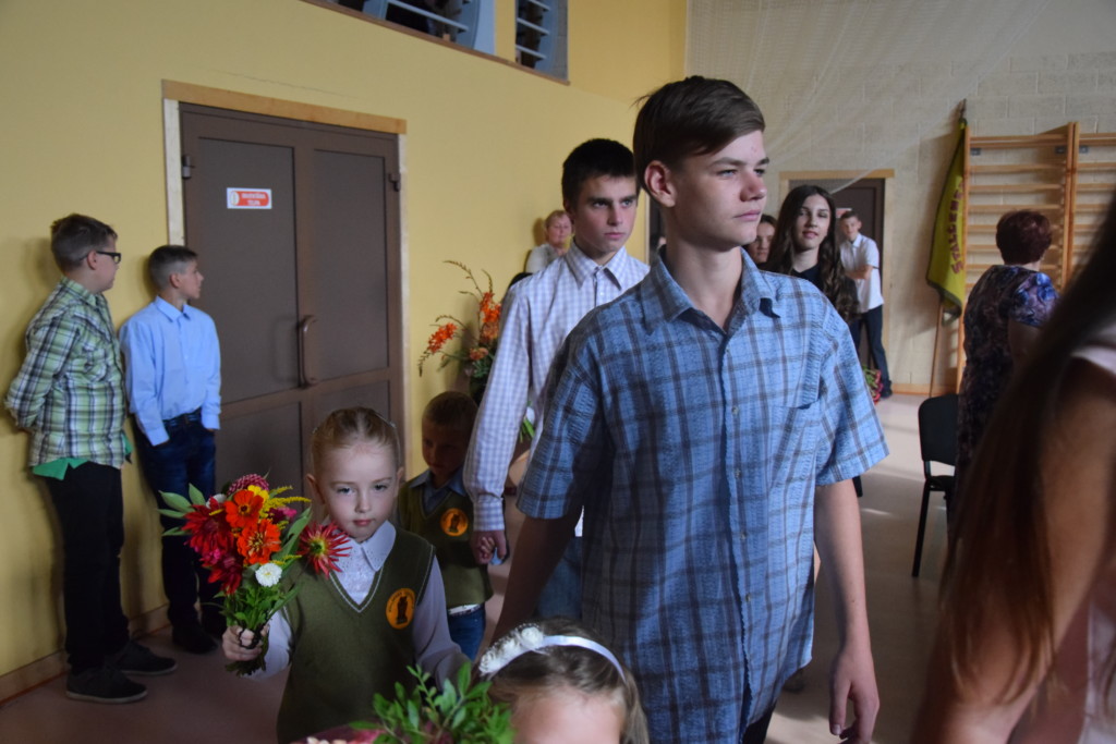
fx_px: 1116
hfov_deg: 53.1
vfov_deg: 36.9
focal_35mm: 36
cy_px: 372
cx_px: 558
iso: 3200
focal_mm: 24
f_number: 3.8
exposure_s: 1/320
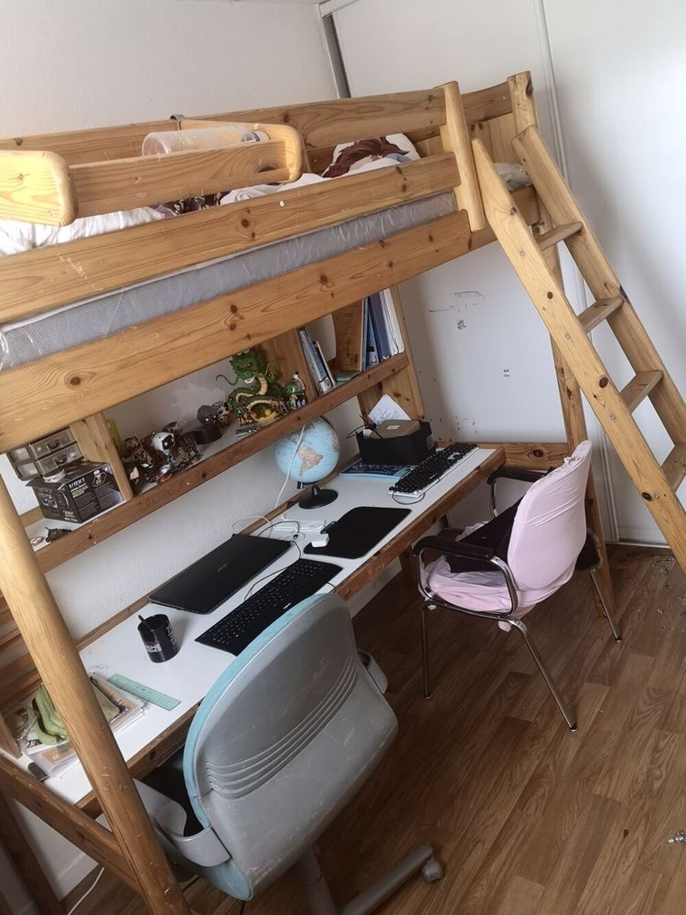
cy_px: 458
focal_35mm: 27
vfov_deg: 65.3
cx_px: 343
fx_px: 713
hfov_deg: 51.4
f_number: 1.8
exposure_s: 1/33.3
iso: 250
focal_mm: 3.95
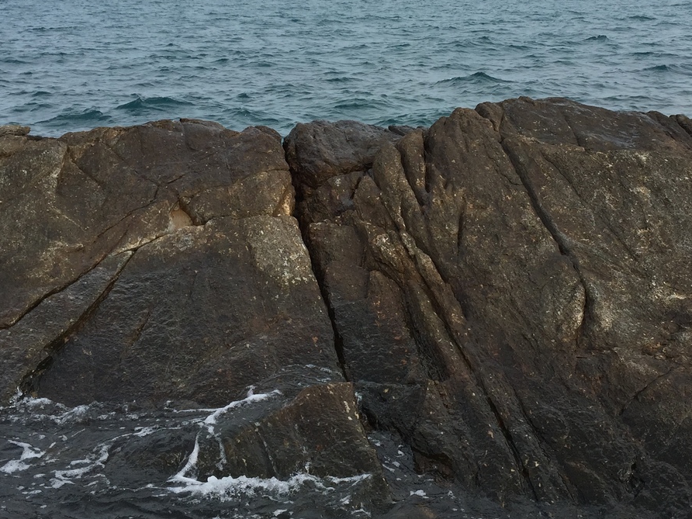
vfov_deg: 27.6
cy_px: 123
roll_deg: -0.6
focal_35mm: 52
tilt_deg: -7.6
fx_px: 1040
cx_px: 405
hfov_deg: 36.7
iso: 32
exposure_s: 1/1799
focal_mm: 4.15
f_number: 2.2
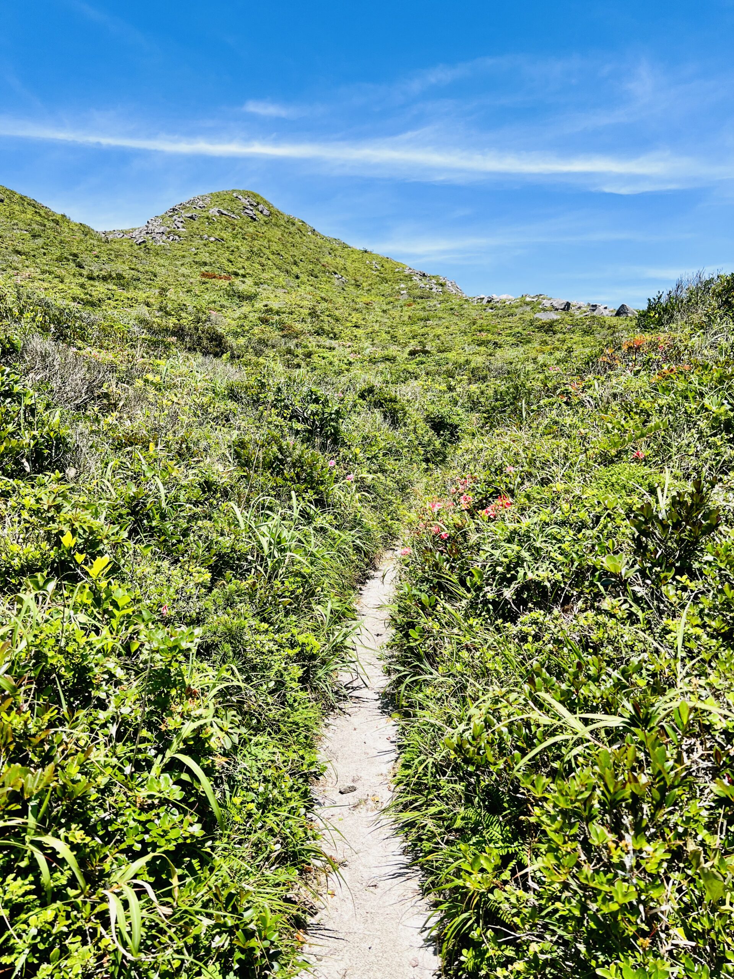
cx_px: 367
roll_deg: +1.7
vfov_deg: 67.3
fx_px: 735
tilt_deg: -6.2
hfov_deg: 53.1
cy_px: 490
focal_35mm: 26
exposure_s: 1/3077
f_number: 1.5
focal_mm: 5.7
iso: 50
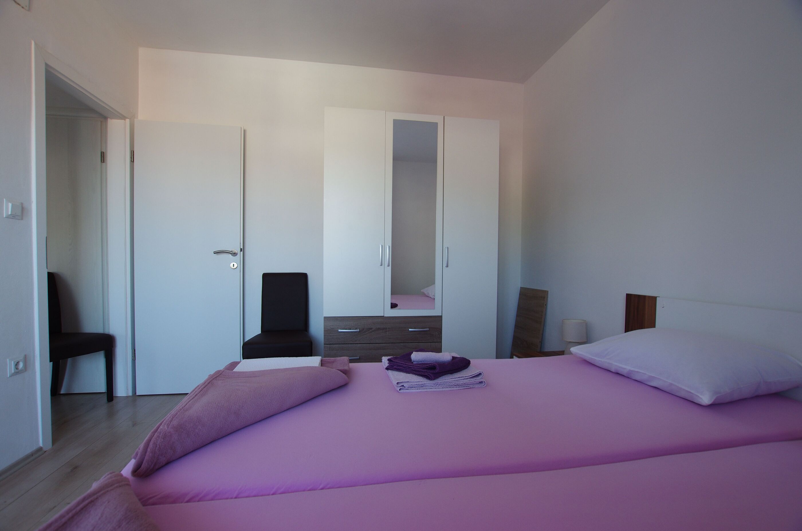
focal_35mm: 15
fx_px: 333
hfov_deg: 100.5
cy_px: 266
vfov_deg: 77.1
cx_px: 401
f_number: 5
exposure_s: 1/25
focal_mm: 10
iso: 400
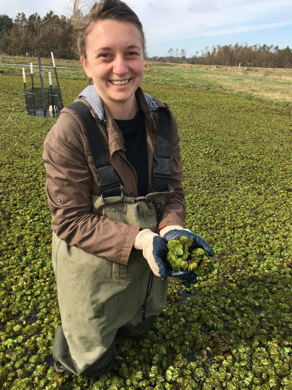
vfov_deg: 58.4
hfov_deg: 45.4
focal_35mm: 31
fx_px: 349
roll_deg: -2.2
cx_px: 141
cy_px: 195
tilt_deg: -20.4
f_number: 2.2
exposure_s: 1/1068
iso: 25
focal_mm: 4.15
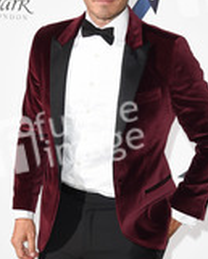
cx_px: 109
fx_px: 984
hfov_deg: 12.1
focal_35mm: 128
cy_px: 220
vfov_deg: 14.9
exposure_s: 1/250
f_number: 6.3
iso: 640
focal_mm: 55
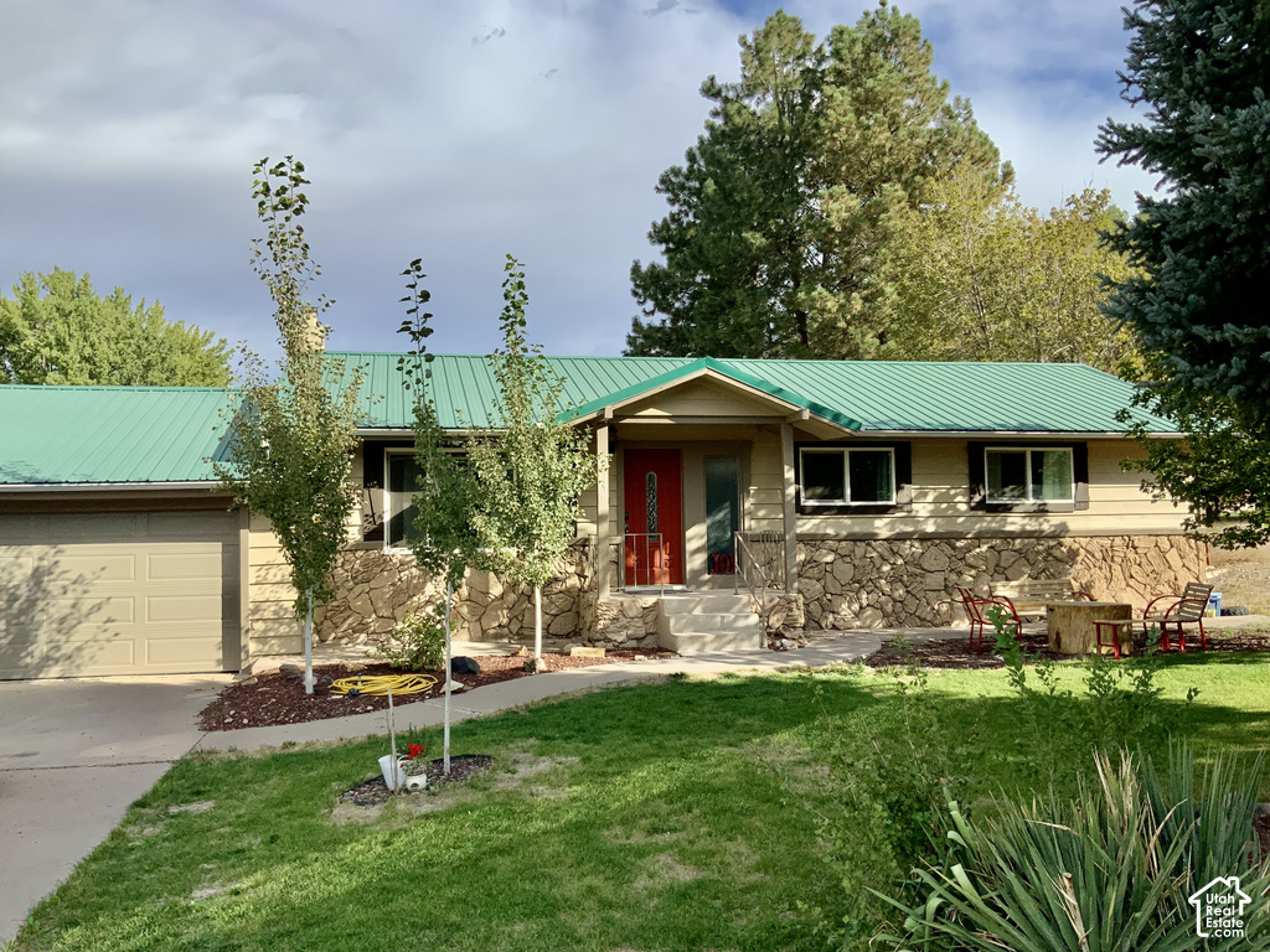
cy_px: 476
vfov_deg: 48.2
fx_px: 1064
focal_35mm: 29
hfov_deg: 61.7
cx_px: 635
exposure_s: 1/1848
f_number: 1.8
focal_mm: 3
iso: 16
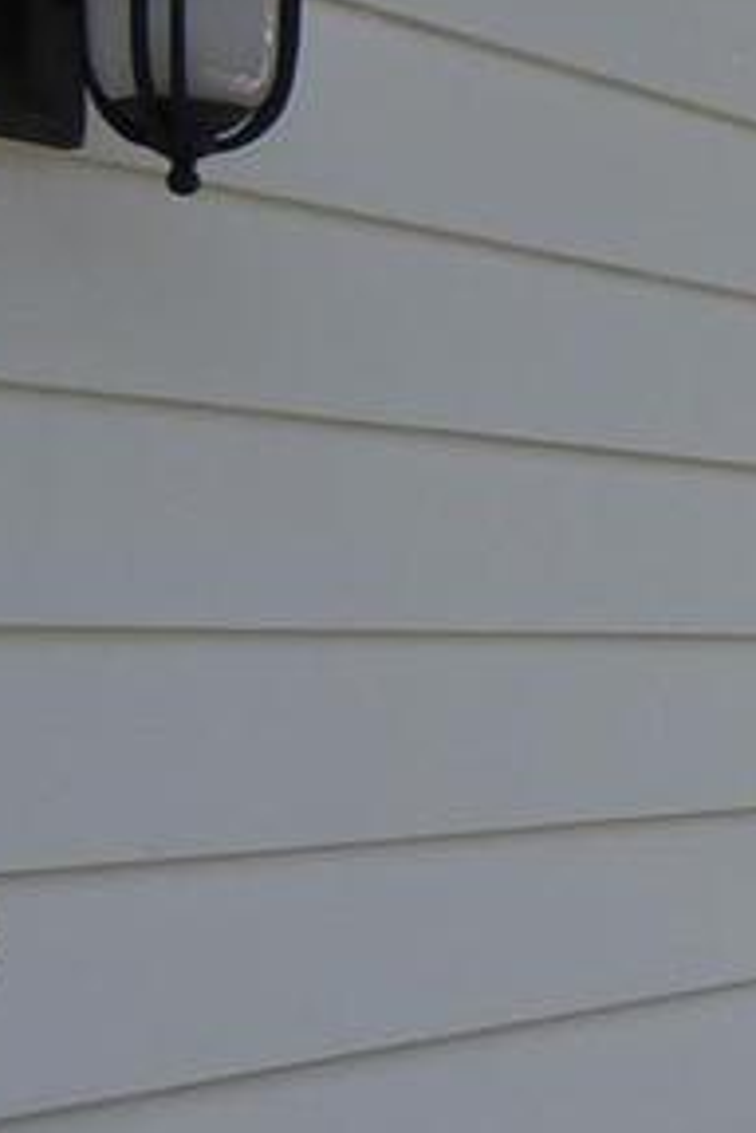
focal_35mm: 90
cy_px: 649
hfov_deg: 12.5
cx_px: 1709
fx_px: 2835
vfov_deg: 22.6
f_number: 13
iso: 800
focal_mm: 12
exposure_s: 1/640
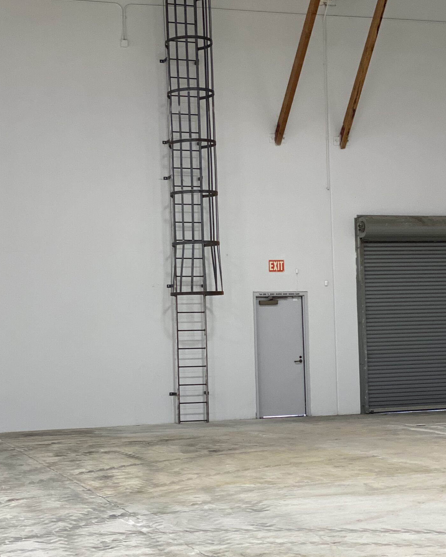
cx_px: 229
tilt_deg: +3.3
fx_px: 1221
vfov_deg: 25.7
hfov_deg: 20.7
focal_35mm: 74
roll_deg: +1.3
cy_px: 305
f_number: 2
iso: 125
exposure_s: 1/120
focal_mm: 6
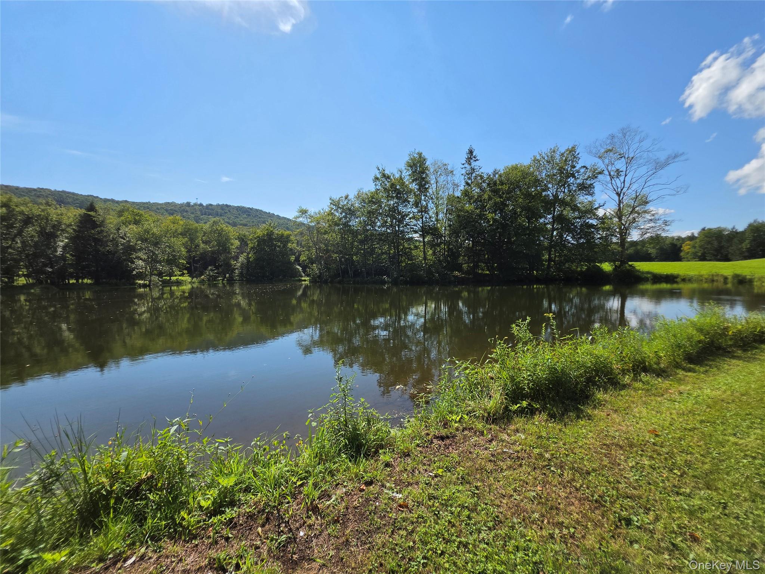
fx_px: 287
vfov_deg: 89.9
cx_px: 382
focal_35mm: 13
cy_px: 287
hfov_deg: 106.2
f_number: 1.9
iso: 32
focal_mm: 2.2
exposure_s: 1/1859
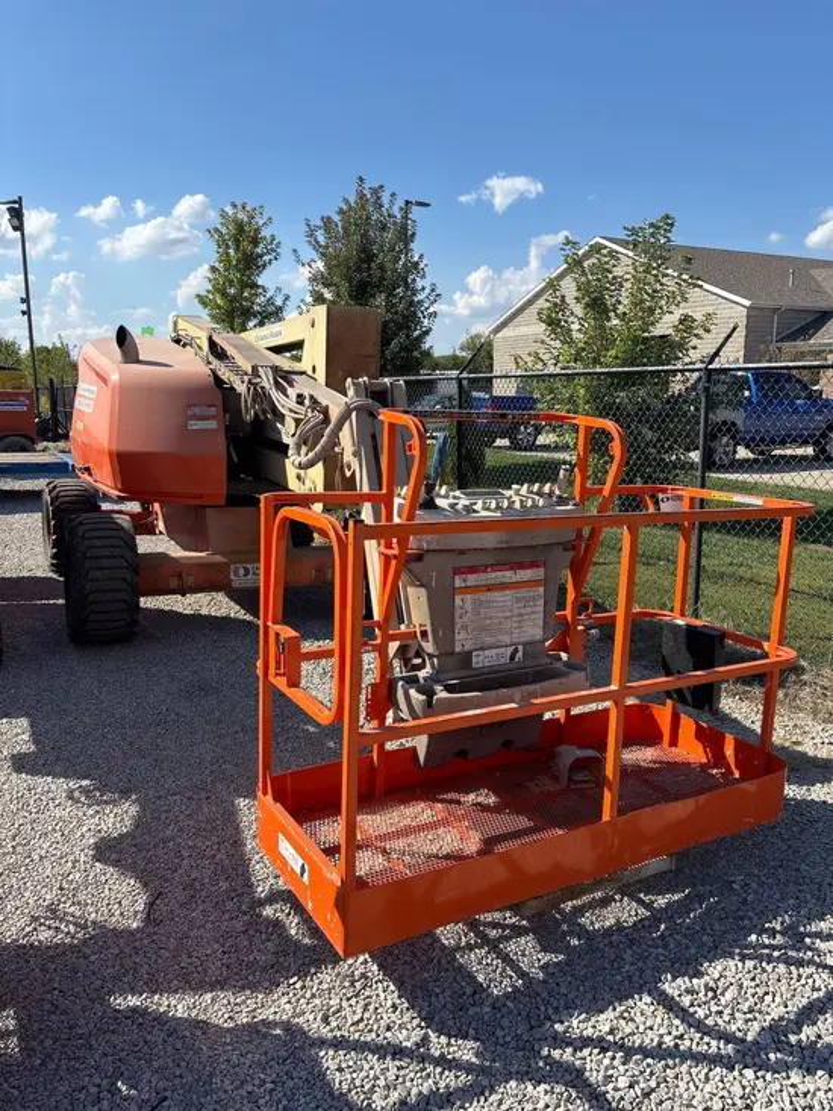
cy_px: 556
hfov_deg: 53.1
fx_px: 834
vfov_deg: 67.3
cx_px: 416
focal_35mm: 26
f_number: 1.6
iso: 50
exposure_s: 1/2857
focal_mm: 5.96
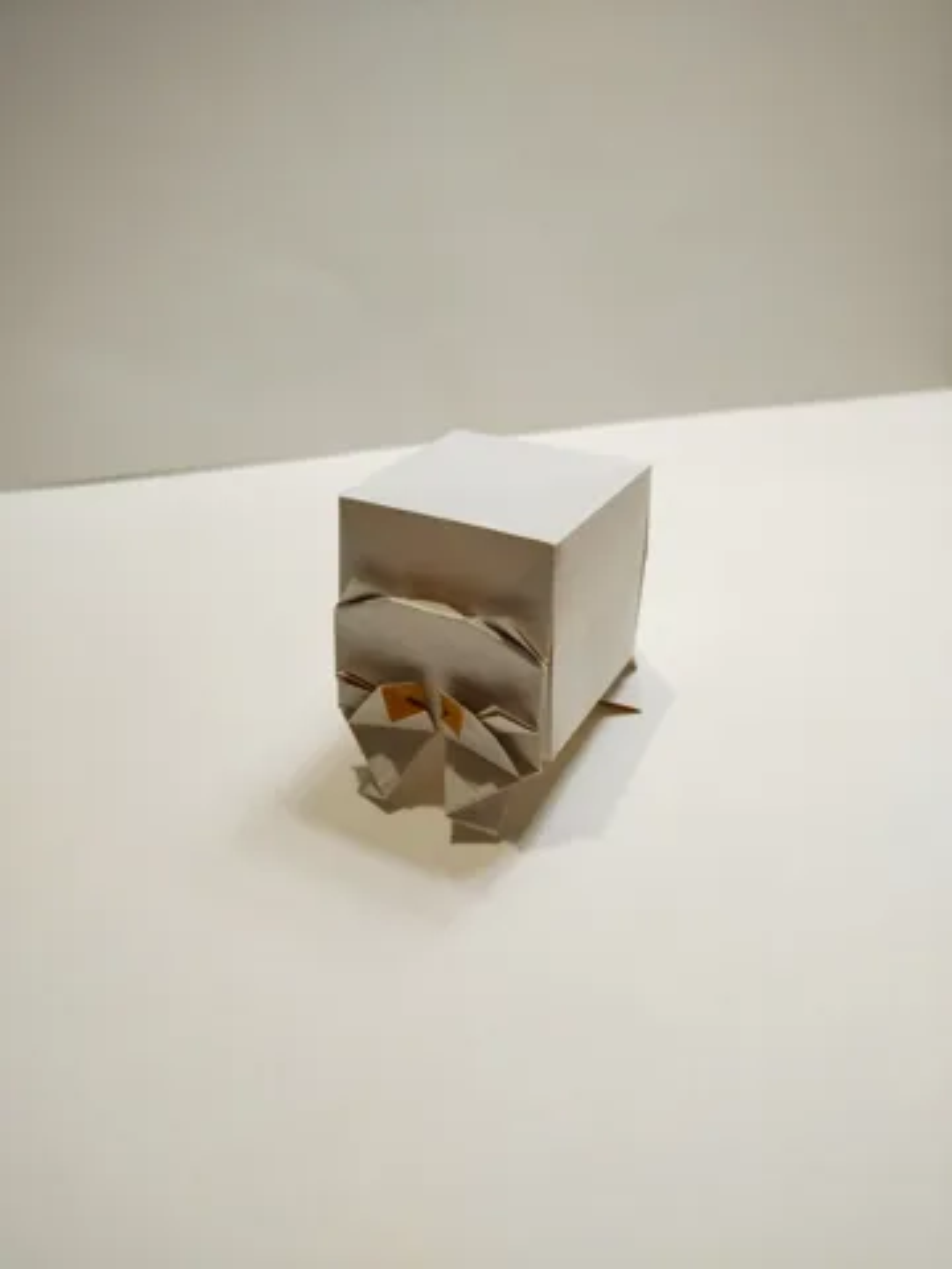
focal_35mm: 26
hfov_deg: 53.1
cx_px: 476
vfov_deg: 67.3
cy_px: 634
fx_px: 953
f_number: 1.8
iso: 425
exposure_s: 1/60
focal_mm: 4.75
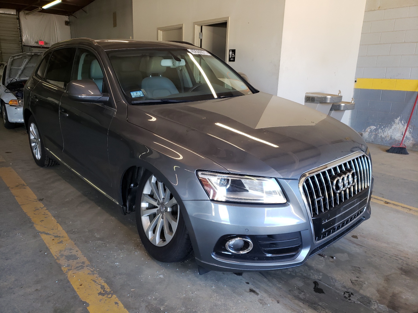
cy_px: 156
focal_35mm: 26
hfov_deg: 67.3
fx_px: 314
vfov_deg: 53.1
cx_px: 209
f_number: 1.5
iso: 78
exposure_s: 1/60.2
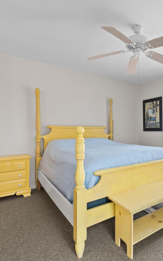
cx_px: 140
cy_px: 131
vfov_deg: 77.2
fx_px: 164
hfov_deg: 48.6
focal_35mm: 23
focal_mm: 10
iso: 200
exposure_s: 1/4
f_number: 7.1
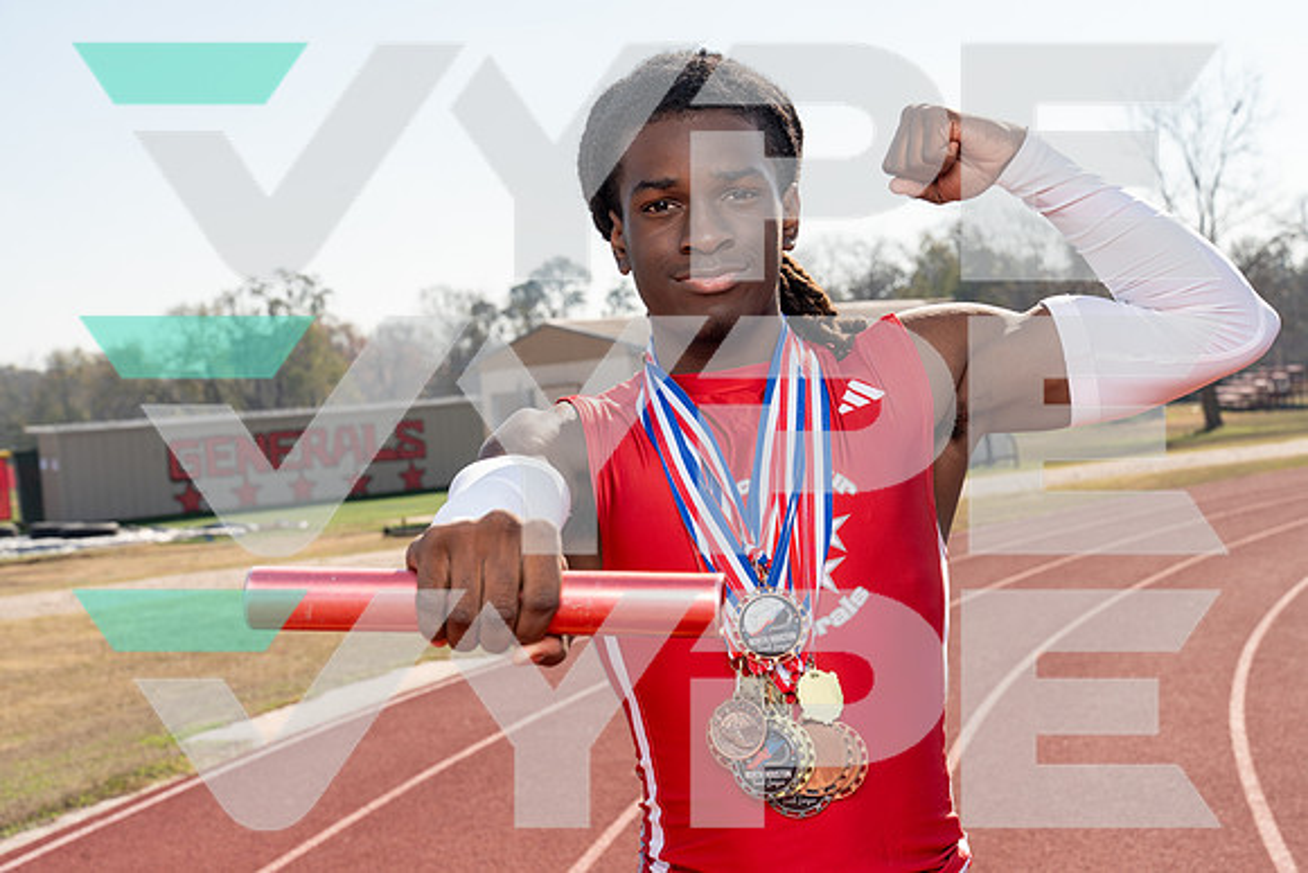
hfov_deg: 32.9
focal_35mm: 61
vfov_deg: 22.3
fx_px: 2217
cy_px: 436
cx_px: 654
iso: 125
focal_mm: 61
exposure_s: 1/200
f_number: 9
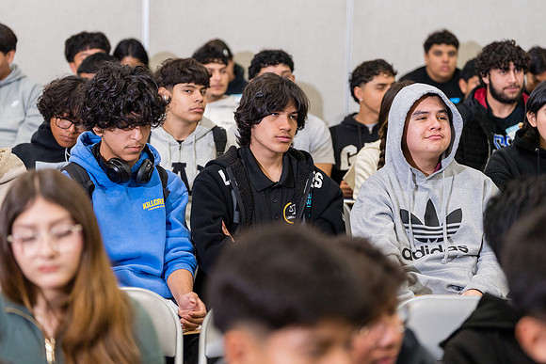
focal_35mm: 93
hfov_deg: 21.9
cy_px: 182
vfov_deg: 14.7
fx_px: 1411
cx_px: 273
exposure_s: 1/250
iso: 1250
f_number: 2.8
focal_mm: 93
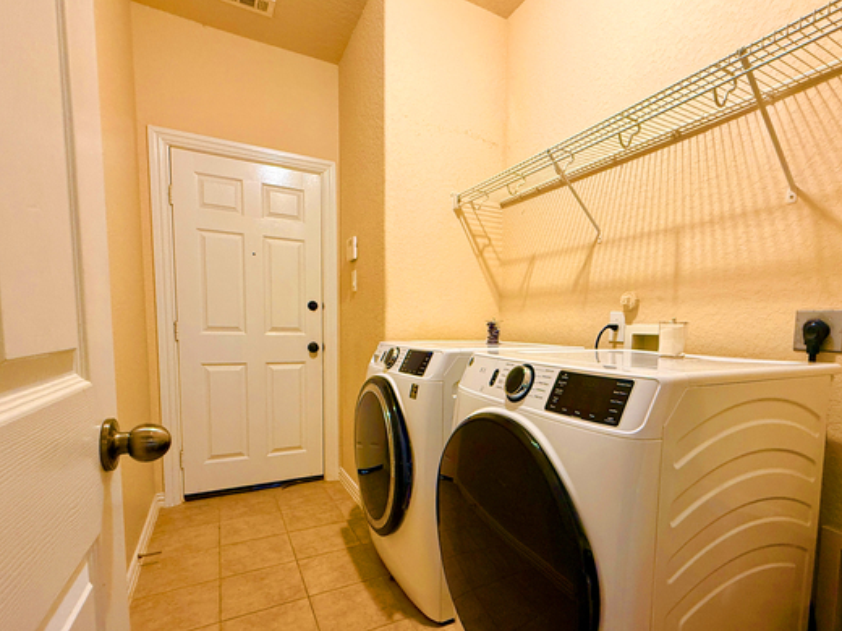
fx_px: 778
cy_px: 366
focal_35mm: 32
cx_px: 468
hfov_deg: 56.7
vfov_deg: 44.0
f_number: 1.5
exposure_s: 1/2008
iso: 50
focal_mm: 5.7
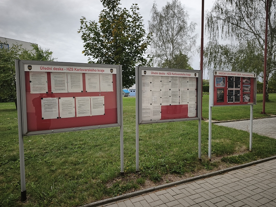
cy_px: 104
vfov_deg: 58.9
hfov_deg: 73.9
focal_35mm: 23
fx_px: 183
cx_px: 138
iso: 50
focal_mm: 6.45
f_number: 1.62
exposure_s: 1/1288
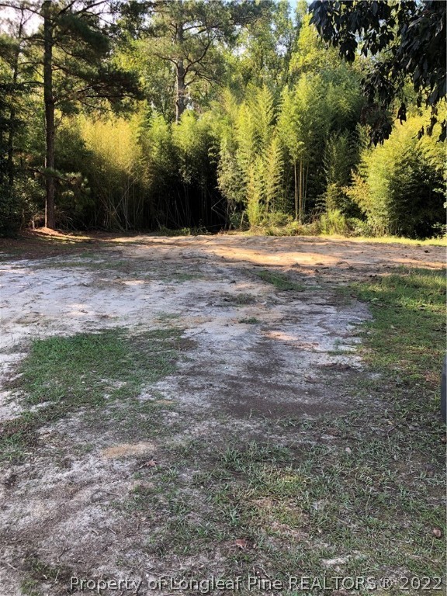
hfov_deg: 49.7
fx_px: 482
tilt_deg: -9.8
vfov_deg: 63.4
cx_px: 224
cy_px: 298
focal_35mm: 28
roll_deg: +0.1
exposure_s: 1/147
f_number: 1.8
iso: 20
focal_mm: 3.99
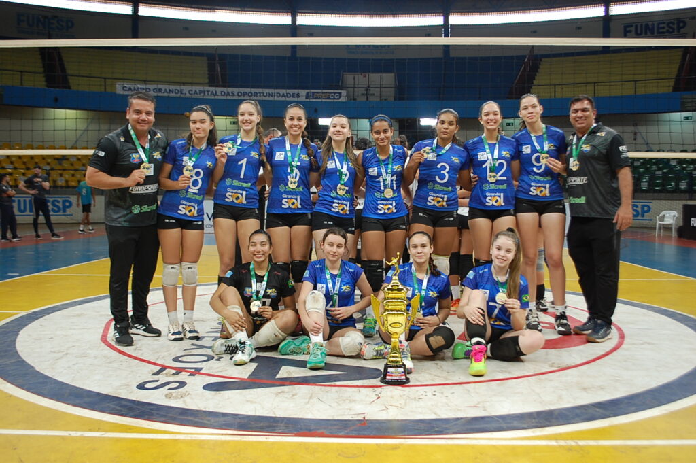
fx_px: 637
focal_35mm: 33
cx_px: 348
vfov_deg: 39.9
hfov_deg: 57.3
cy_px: 232
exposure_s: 1/60
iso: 400
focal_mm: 22
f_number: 4
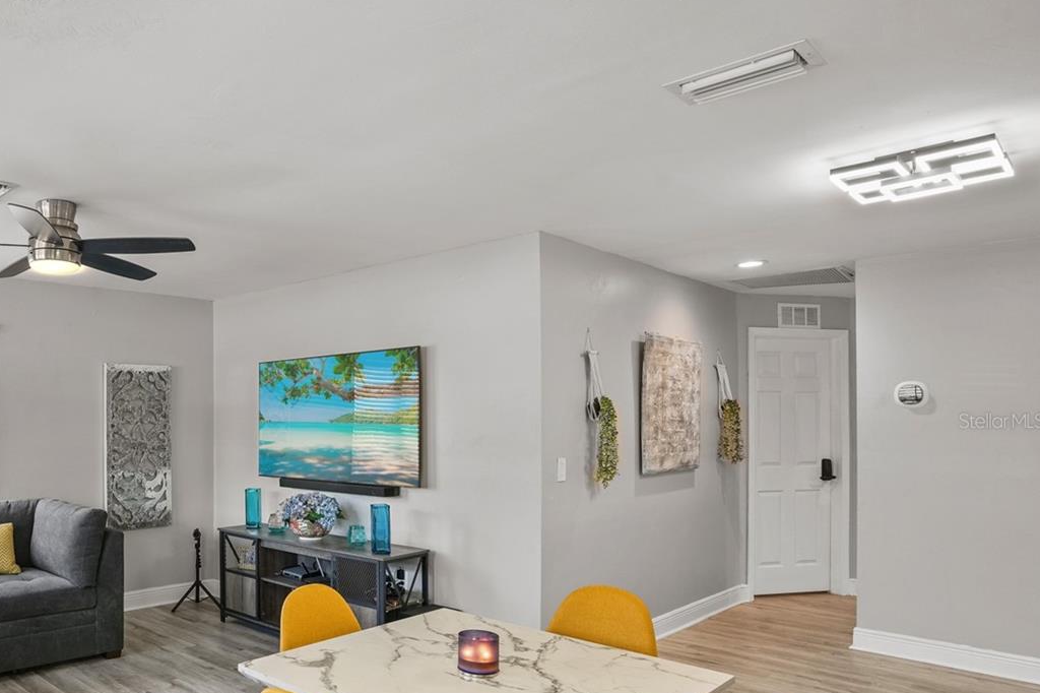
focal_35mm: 25
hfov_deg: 66.2
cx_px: 237
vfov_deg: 50.9
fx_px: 722
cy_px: 421
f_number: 9
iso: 400
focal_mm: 16
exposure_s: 1/10
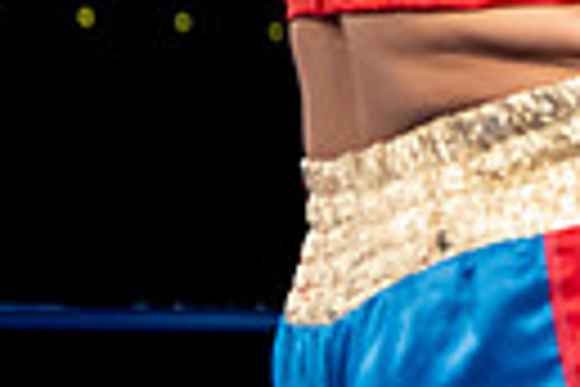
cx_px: 1025
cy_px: 101
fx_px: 5058
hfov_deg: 6.4
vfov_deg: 4.4
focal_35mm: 314
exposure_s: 1/1000
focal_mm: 70
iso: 4000
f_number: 4
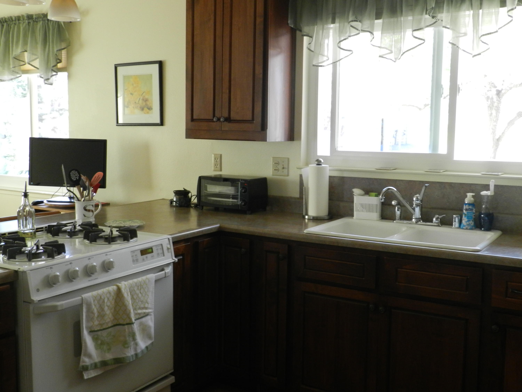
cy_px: 196
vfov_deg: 37.7
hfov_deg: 49.0
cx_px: 261
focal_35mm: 38
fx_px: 573
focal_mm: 6.7
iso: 400
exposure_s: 1/25
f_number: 4
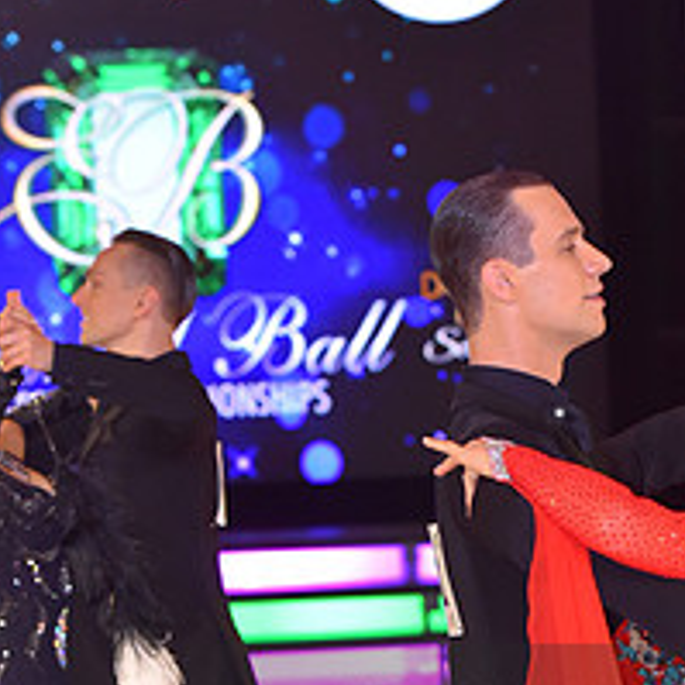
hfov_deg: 7.4
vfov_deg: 7.4
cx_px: 663
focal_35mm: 235
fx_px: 5261
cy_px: 761
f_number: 4.5
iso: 2000
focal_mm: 95
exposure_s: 1/250
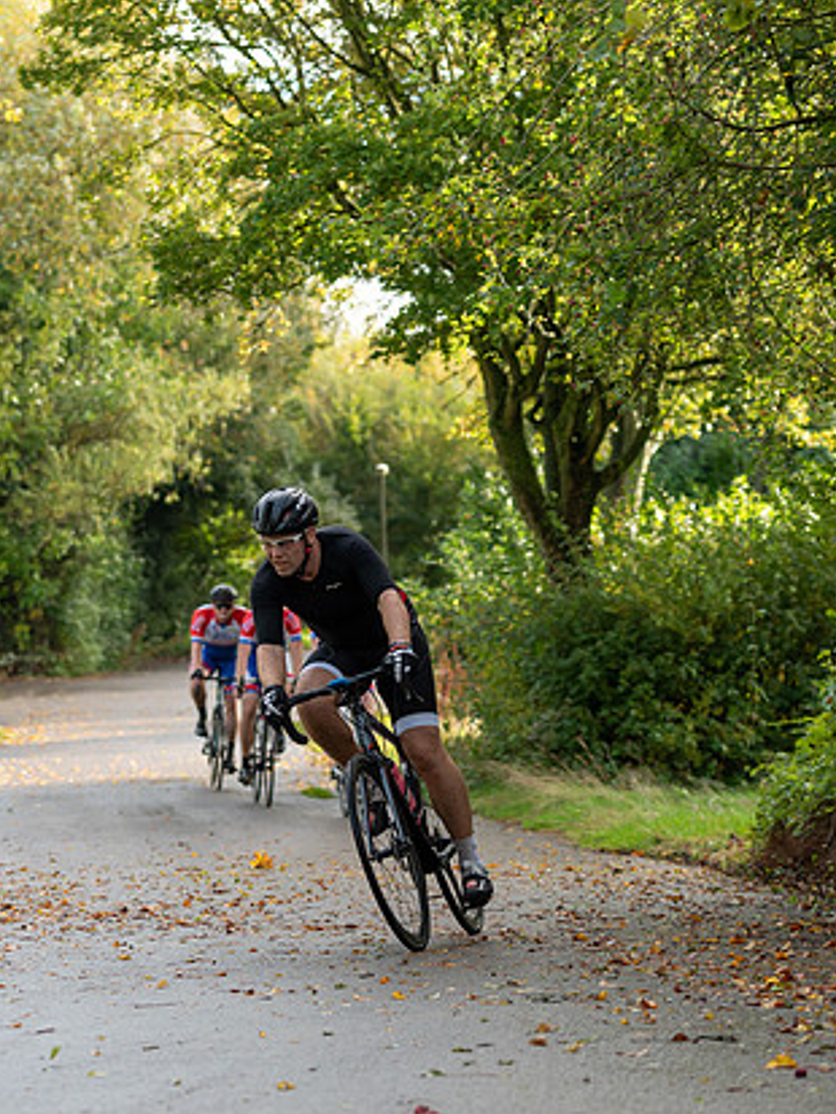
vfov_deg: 16.8
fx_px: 3766
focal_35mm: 117
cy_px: 640
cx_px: 317
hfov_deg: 12.7
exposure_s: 1/400
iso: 200
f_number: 3.2
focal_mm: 70
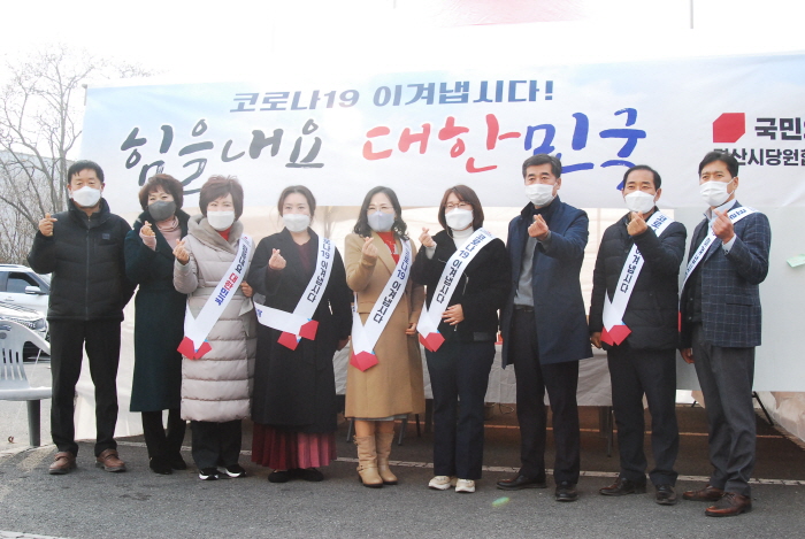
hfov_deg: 53.1
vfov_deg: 37.0
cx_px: 402
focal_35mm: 36
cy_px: 270
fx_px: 806
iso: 1000
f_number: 10
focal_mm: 24
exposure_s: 1/320
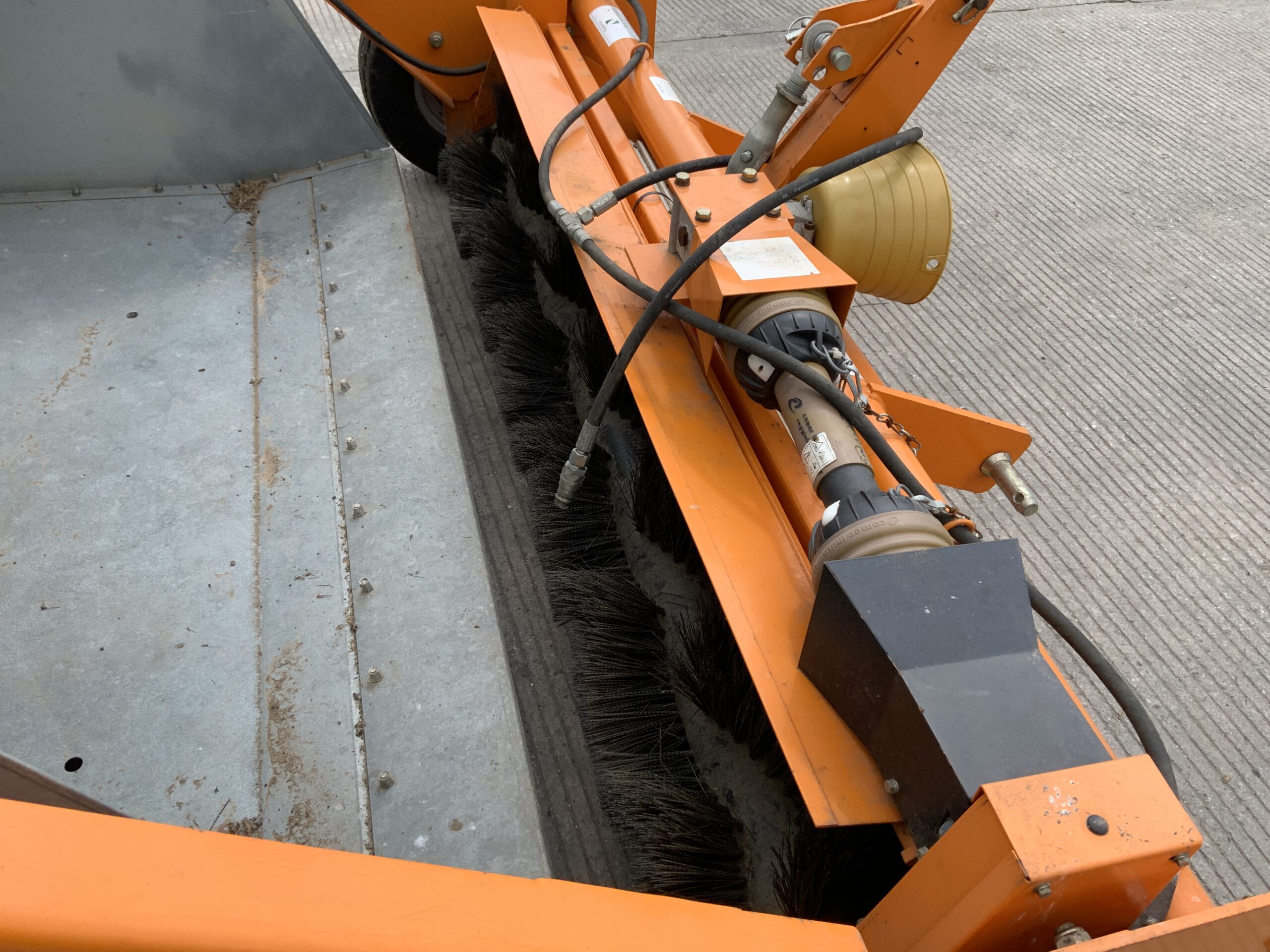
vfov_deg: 48.2
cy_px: 476
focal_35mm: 29
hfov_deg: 61.7
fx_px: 1064
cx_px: 635
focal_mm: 3
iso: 16
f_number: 1.8
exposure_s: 1/883
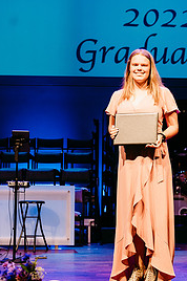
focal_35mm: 74
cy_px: 134
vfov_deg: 27.4
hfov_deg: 18.3
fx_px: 578
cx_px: 134
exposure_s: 1/200
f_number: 4
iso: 1600
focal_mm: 44
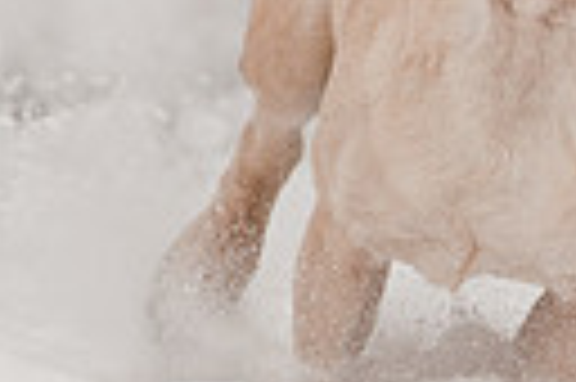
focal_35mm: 1359
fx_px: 21716
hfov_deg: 1.5
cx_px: 855
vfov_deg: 1.0
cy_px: 213
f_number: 5.6
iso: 200
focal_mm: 200
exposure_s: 1/1250
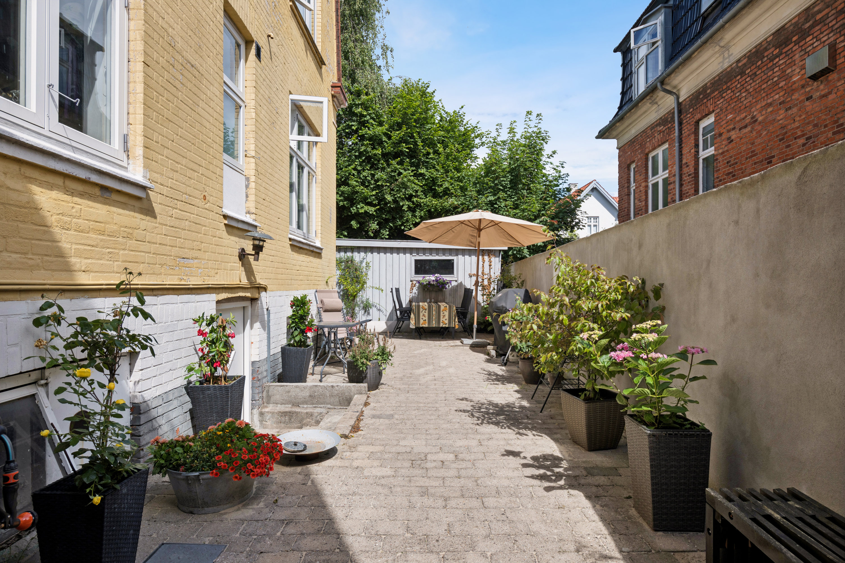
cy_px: 282
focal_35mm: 20
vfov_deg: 61.9
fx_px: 469
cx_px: 422
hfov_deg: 84.0
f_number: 9
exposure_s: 1/400
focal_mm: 20
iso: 160
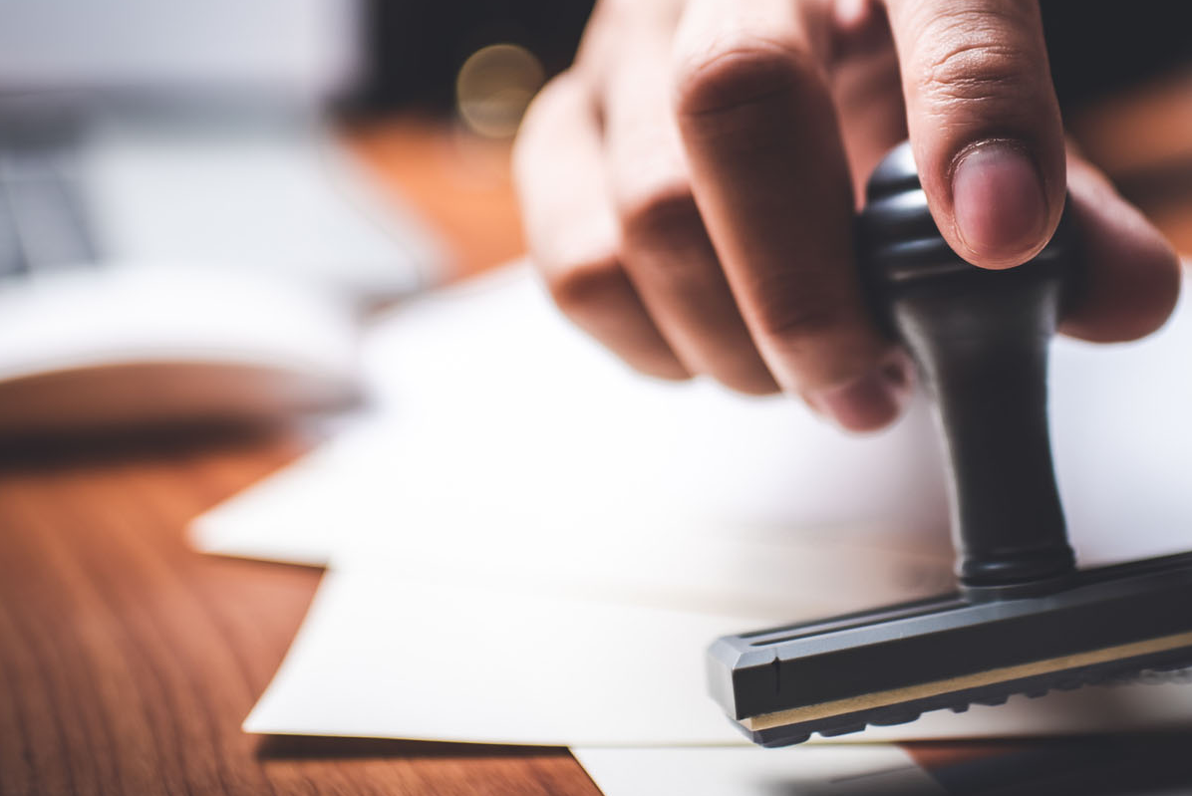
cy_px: 230
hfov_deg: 32.1
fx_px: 2054
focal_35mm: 62
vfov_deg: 21.8
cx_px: 776
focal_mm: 35
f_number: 1.8
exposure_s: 1/160
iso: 100
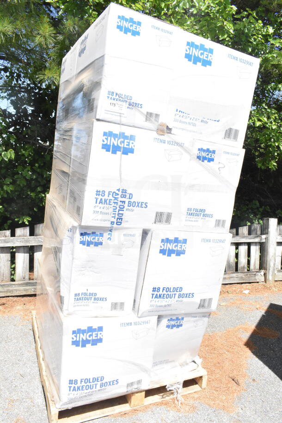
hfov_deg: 48.0
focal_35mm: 27
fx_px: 317
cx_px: 141
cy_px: 212
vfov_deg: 67.4
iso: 1600
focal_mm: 18
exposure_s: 1/640
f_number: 13
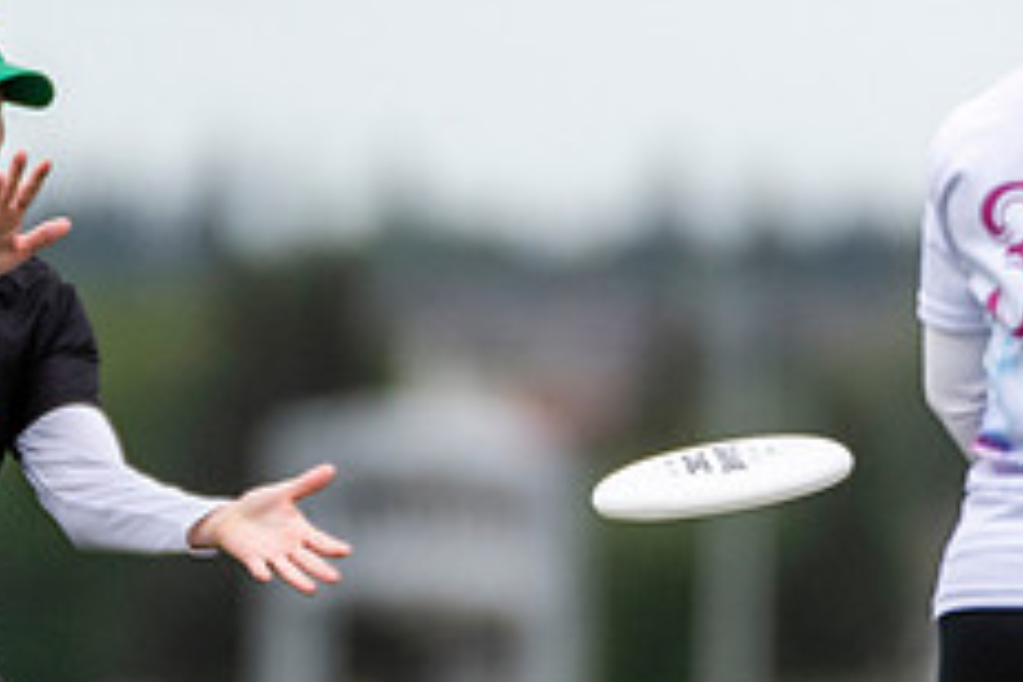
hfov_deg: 1.0
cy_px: 574
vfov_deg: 0.7
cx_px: 185
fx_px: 57113
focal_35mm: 2010
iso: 400
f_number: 4
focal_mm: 400
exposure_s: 1/1250
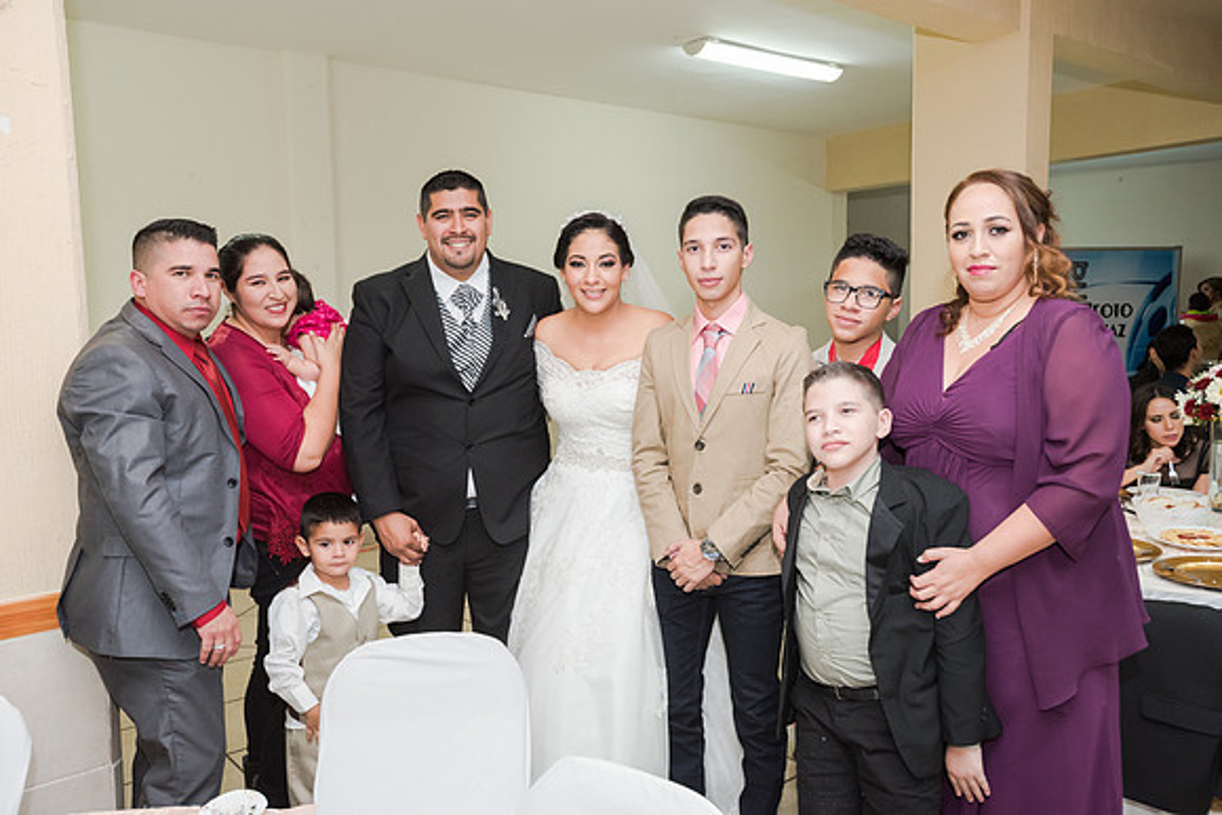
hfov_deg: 61.9
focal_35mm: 30
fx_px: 1019
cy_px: 408
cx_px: 611
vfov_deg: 43.6
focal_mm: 30
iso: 1600
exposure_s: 1/100
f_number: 4
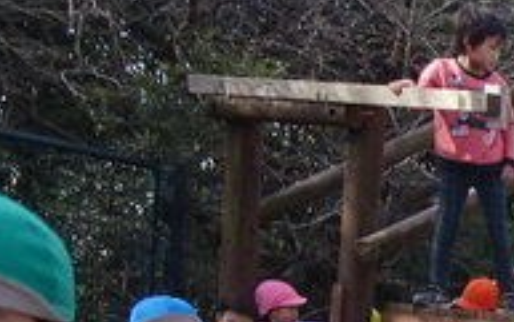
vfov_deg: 8.6
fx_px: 1893
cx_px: 1127
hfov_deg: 12.8
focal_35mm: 135
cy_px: 836
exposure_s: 1/320
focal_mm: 4.1
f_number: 3.5
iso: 80
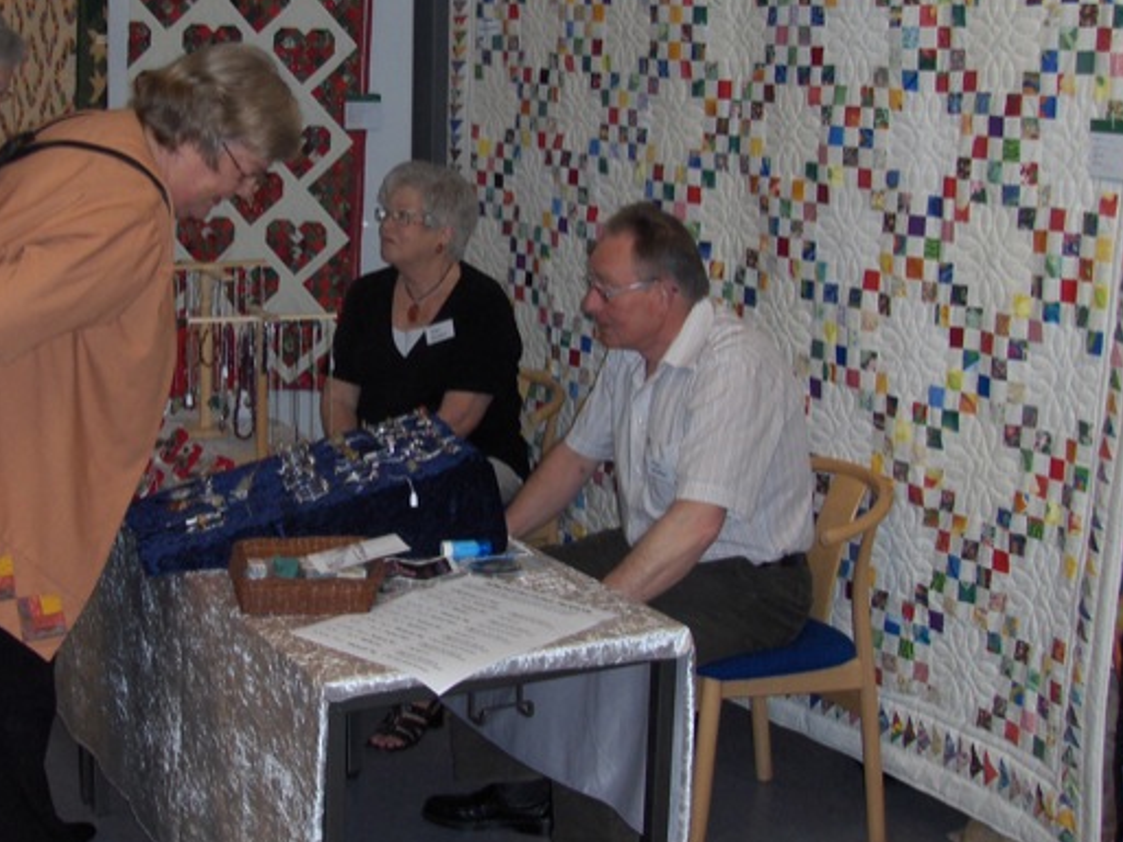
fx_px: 1947
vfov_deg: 24.4
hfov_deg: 31.8
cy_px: 319
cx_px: 348
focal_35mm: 60
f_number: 3.5
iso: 100
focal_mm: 6.5
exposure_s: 1/60
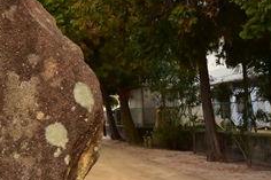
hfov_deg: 31.0
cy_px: 14
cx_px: 13
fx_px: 459
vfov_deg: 21.7
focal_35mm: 61
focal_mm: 6.7
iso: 400
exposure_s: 1/125
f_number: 5
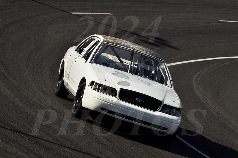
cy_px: 79
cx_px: 119
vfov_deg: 5.4
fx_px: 1682
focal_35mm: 255
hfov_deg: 8.1
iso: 1000
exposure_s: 1/800
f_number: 16
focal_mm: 170
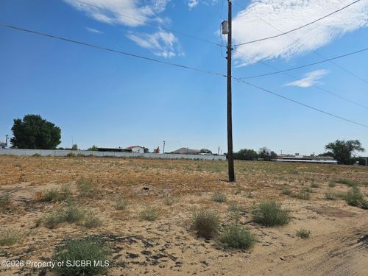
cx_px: 184
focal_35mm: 23
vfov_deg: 58.9
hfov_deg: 73.9
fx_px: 245
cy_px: 138
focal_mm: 6.3
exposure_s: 1/1681
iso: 10
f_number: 1.7
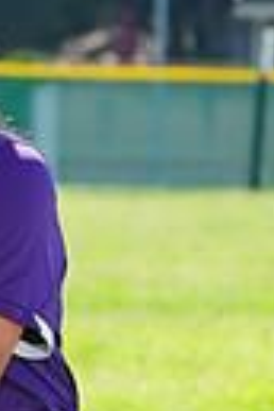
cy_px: 564
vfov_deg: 2.6
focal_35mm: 798
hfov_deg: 1.7
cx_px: -156
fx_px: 9110
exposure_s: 1/125
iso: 200
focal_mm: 177
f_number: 10
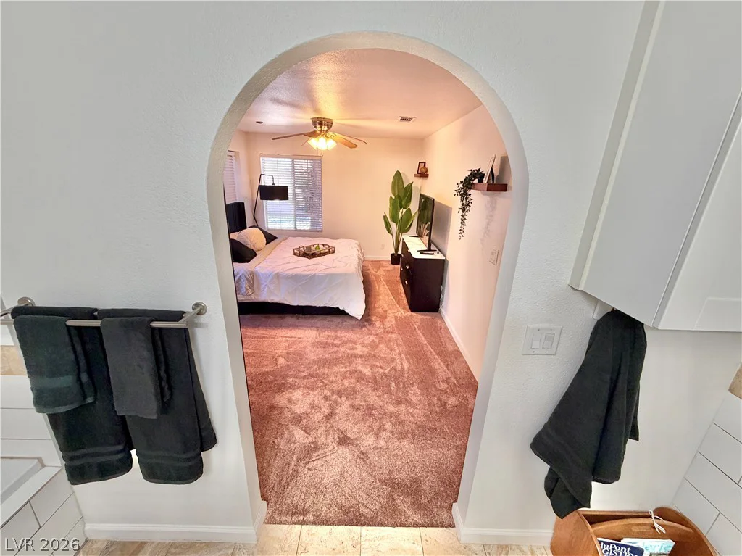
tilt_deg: -19.1
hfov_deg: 102.1
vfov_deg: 85.6
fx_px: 300
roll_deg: -1.3
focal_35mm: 14
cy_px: 278
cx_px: 371
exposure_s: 1/120
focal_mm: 2.22
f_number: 2.2
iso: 250
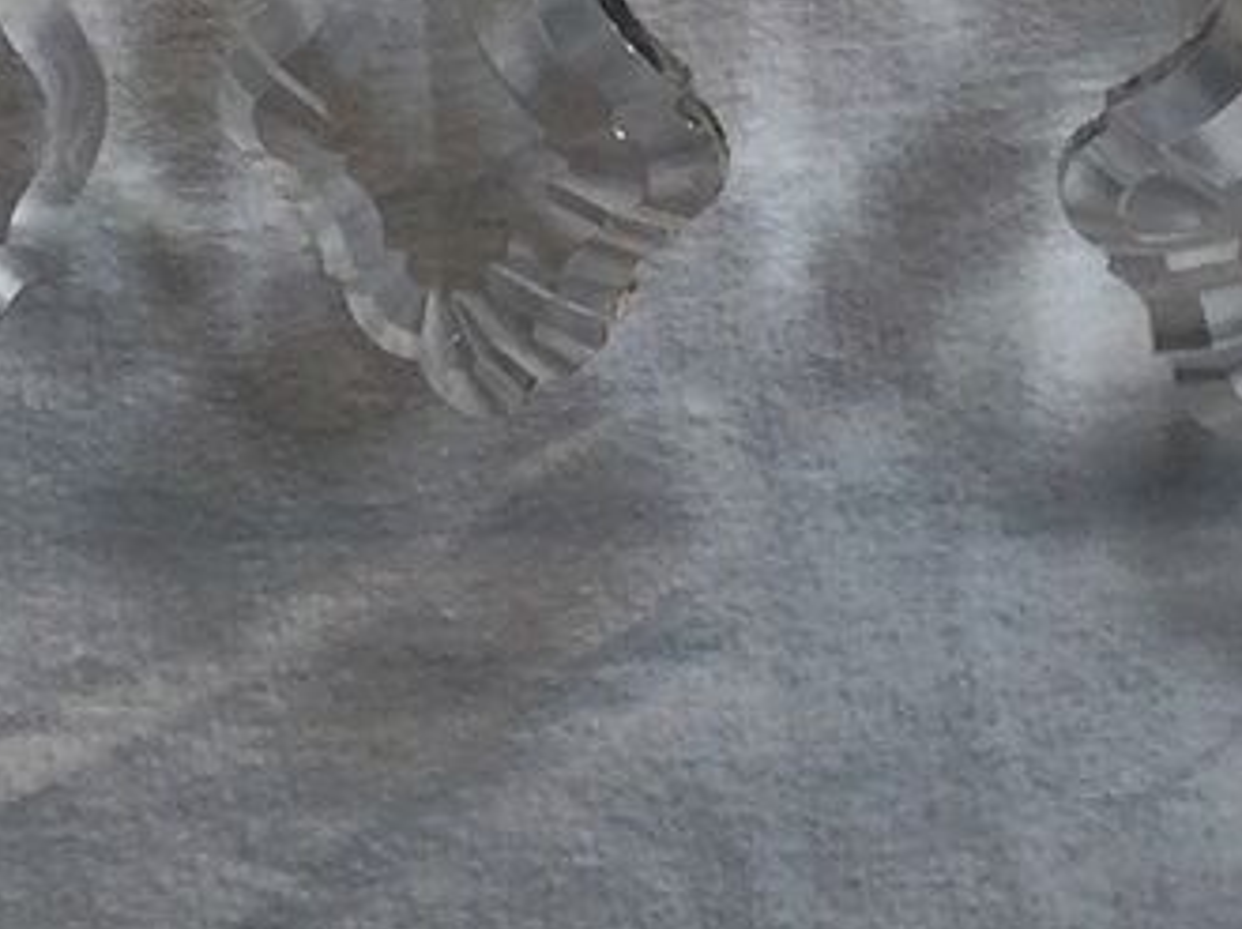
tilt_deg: -8.6
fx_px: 6740
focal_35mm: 188
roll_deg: +0.0
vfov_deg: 7.3
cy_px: -1403
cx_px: 930
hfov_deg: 10.5
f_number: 2.4
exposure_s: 1/100
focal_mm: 3.3
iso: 32
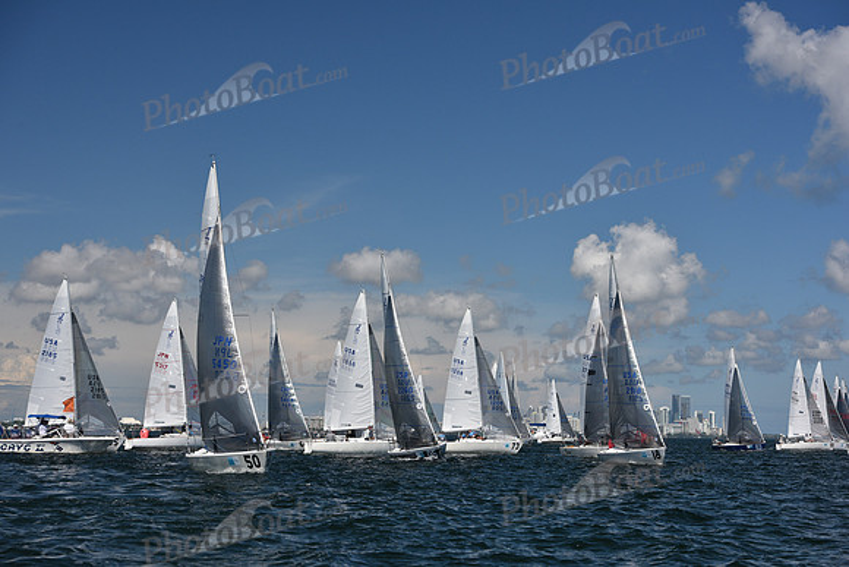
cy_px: 284
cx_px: 424
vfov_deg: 19.5
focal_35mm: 70
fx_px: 1651
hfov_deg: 28.8
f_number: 7.1
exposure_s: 1/1000
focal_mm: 70
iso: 250
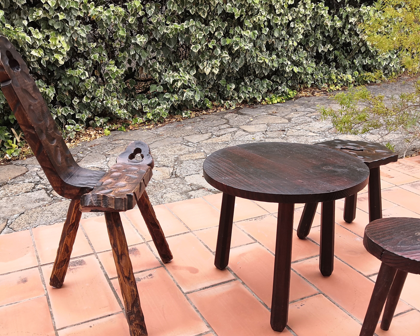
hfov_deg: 51.5
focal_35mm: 35
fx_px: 435
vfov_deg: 42.1
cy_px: 195
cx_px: 215
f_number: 1.8
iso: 50
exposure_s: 1/255
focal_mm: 3.95
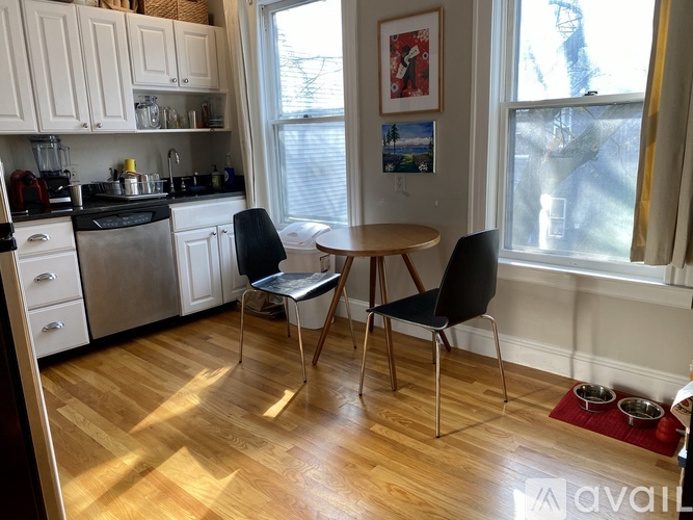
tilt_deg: -13.0
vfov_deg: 53.0
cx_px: 346
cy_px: 260
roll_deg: +1.5
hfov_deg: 67.3
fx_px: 520
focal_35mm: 26
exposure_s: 1/120
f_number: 1.8
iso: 64
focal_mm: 4.25
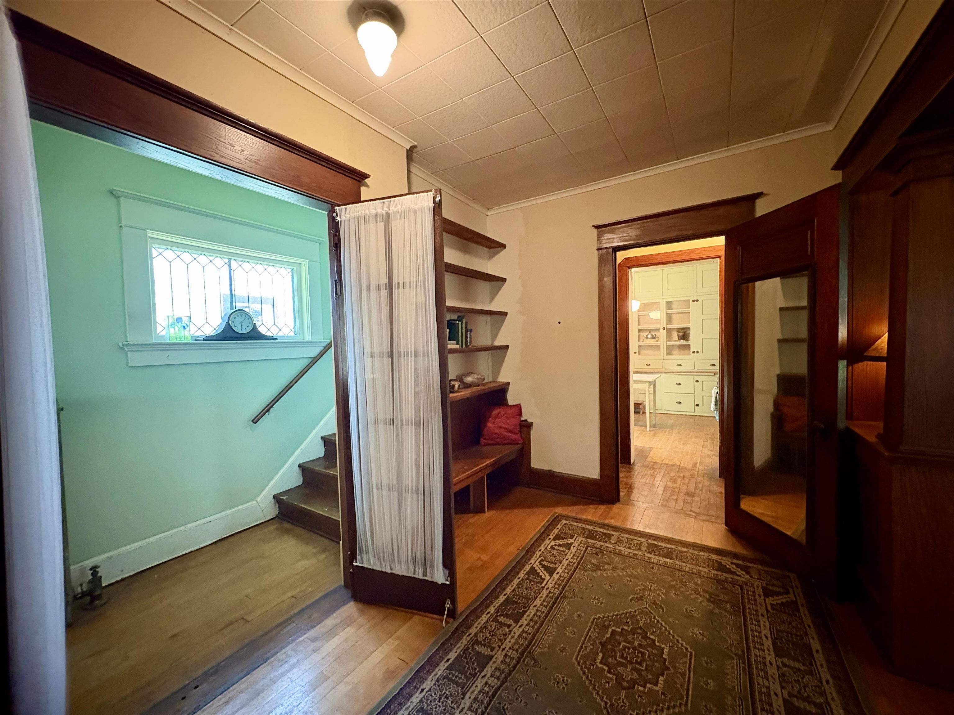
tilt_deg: -2.8
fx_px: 386
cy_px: 358
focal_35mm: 14
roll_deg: +2.1
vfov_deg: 85.7
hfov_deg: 102.1
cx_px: 477
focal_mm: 2.22
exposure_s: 1/40
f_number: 2.2
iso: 1000
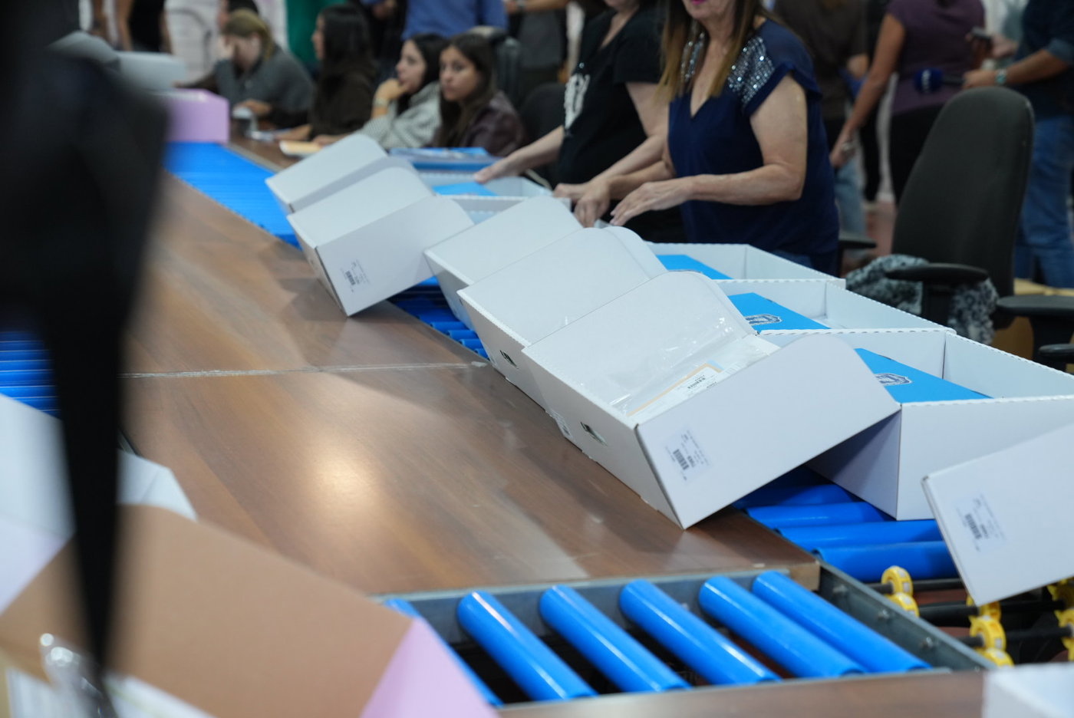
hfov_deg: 28.8
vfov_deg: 19.5
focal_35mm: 70
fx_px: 2090
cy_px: 359
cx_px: 537
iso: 1600
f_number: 3.5
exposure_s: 1/160
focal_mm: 70
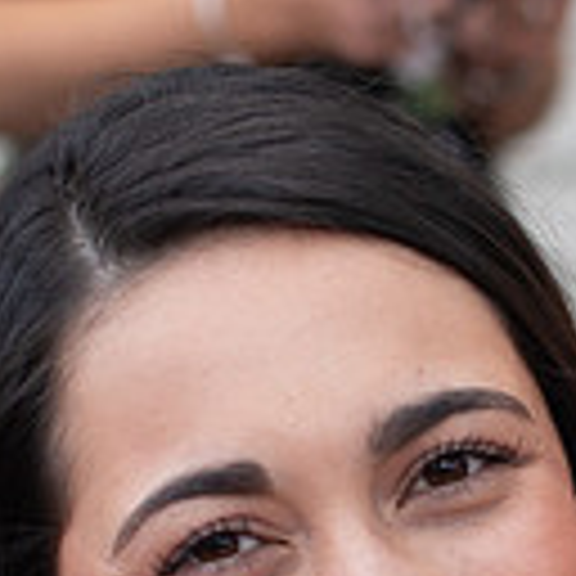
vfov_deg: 8.3
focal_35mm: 208
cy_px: 665
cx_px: 665
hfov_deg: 8.3
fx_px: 3916
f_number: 2.2
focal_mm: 35
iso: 100
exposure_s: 1/800
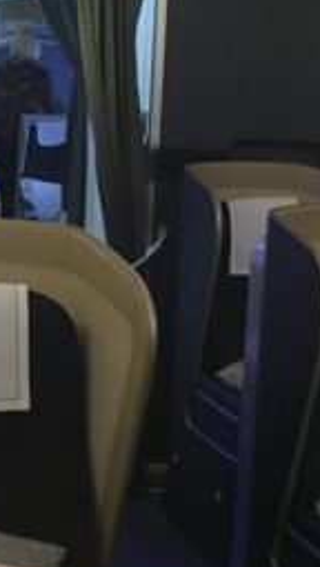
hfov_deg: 12.5
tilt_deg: -9.9
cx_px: -64
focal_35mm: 95
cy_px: 238
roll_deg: -1.5
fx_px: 1429
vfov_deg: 22.4
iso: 250
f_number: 2.2
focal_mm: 4.15
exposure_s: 1/33
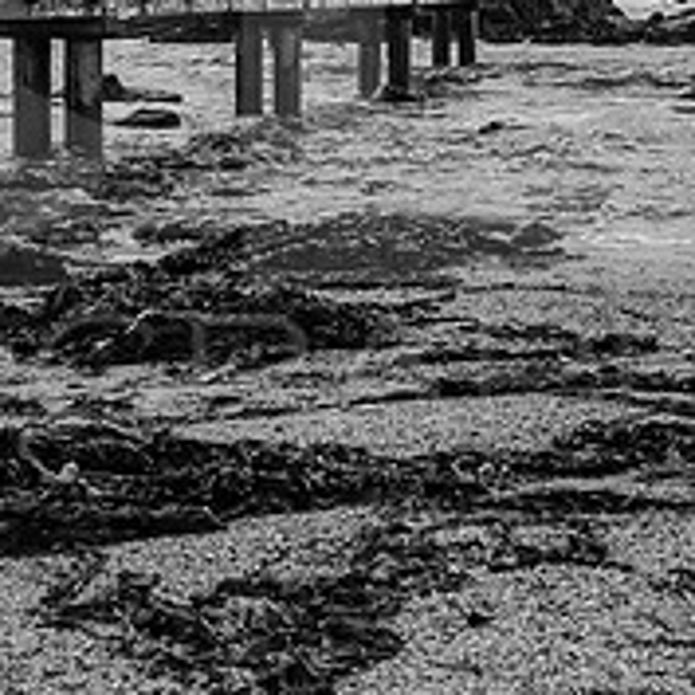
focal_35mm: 92
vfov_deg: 18.2
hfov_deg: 18.9
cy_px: -51
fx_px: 2090
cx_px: 341
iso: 400
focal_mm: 18
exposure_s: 1/60
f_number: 16
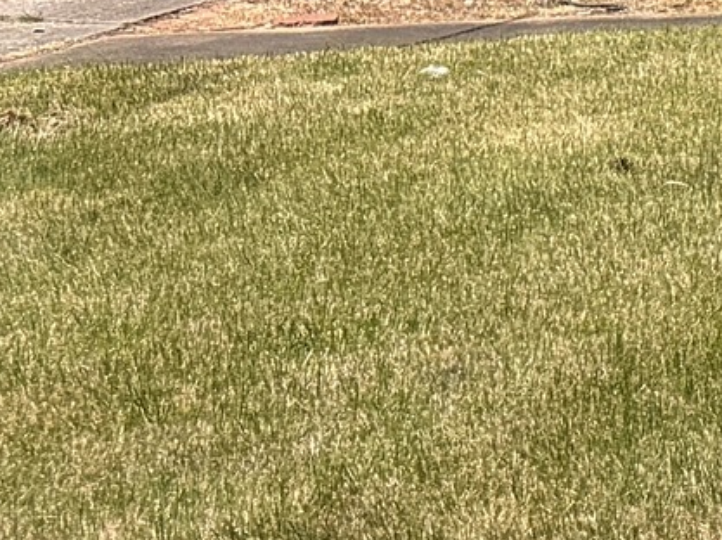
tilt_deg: +0.0
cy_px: -279
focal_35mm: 177
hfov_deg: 8.4
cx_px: 2521
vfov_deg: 8.2
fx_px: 3689
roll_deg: +0.1
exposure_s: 1/3584
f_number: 1.78
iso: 80
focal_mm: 6.76
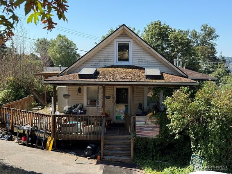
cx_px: 116
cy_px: 87
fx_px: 322
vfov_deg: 30.2
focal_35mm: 48
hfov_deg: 39.7
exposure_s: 1/2342
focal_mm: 6.76
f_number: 1.78
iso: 100
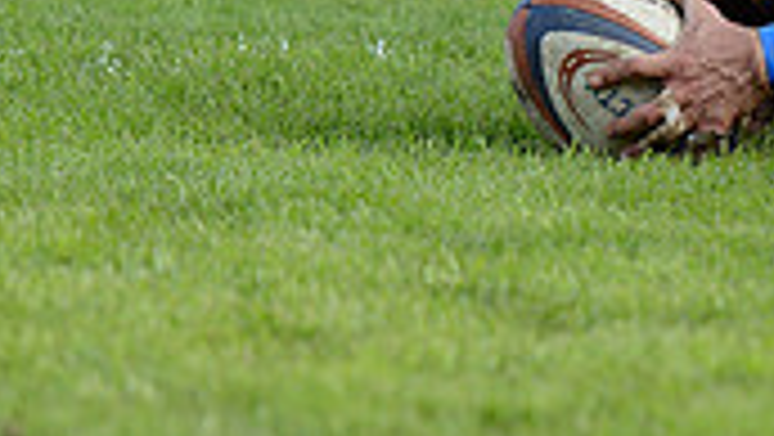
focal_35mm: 617
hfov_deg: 3.5
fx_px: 12671
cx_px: 1116
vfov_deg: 2.0
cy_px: -429
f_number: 4
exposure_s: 1/1600
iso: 500
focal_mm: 175
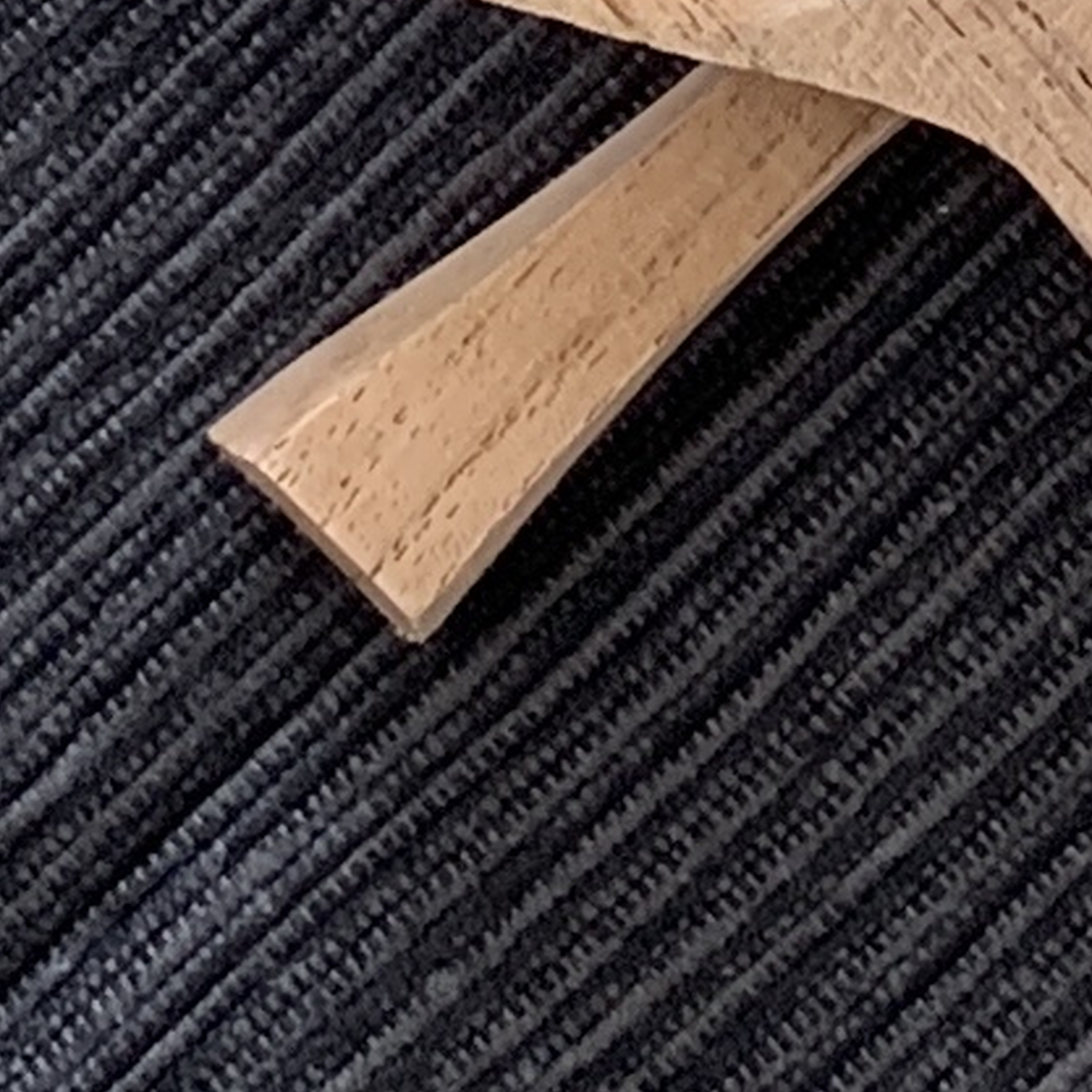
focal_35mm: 222
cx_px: 1074
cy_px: -1443
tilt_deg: -87.8
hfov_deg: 7.8
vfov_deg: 7.4
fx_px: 7923
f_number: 1.8
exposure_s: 1/121
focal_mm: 4.25
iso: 80
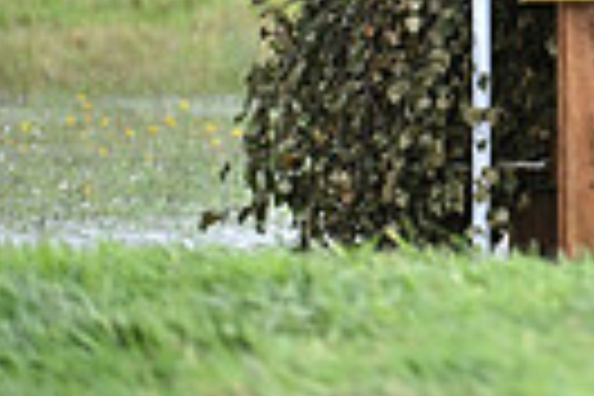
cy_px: -407
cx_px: 1215
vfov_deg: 1.6
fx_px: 14453
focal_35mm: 876
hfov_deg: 2.3
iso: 1000
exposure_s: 1/1600
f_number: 5
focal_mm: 200
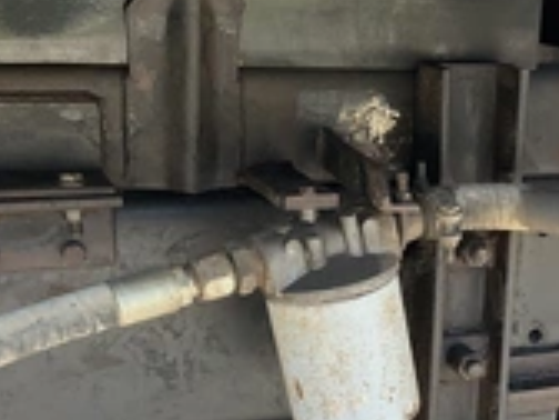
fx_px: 1114
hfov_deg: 27.3
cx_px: 492
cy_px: 367
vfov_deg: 20.9
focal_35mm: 69
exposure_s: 1/148
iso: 20
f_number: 1.8
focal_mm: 3
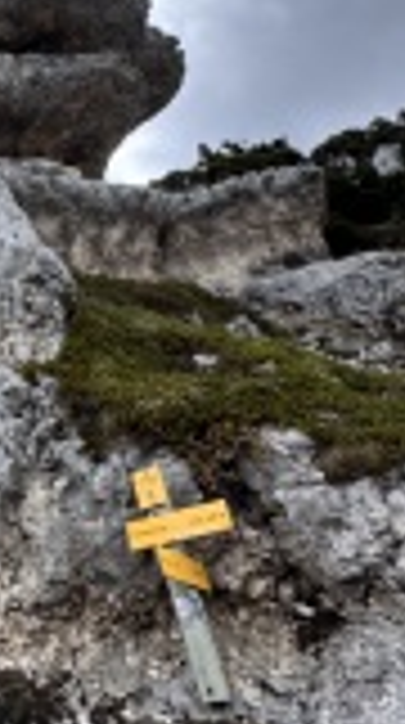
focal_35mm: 38
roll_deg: -0.4
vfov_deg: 51.3
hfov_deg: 26.7
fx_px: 729
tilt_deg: +42.9
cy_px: 211
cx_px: -108
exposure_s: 1/993
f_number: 2.2
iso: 50
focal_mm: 2.22
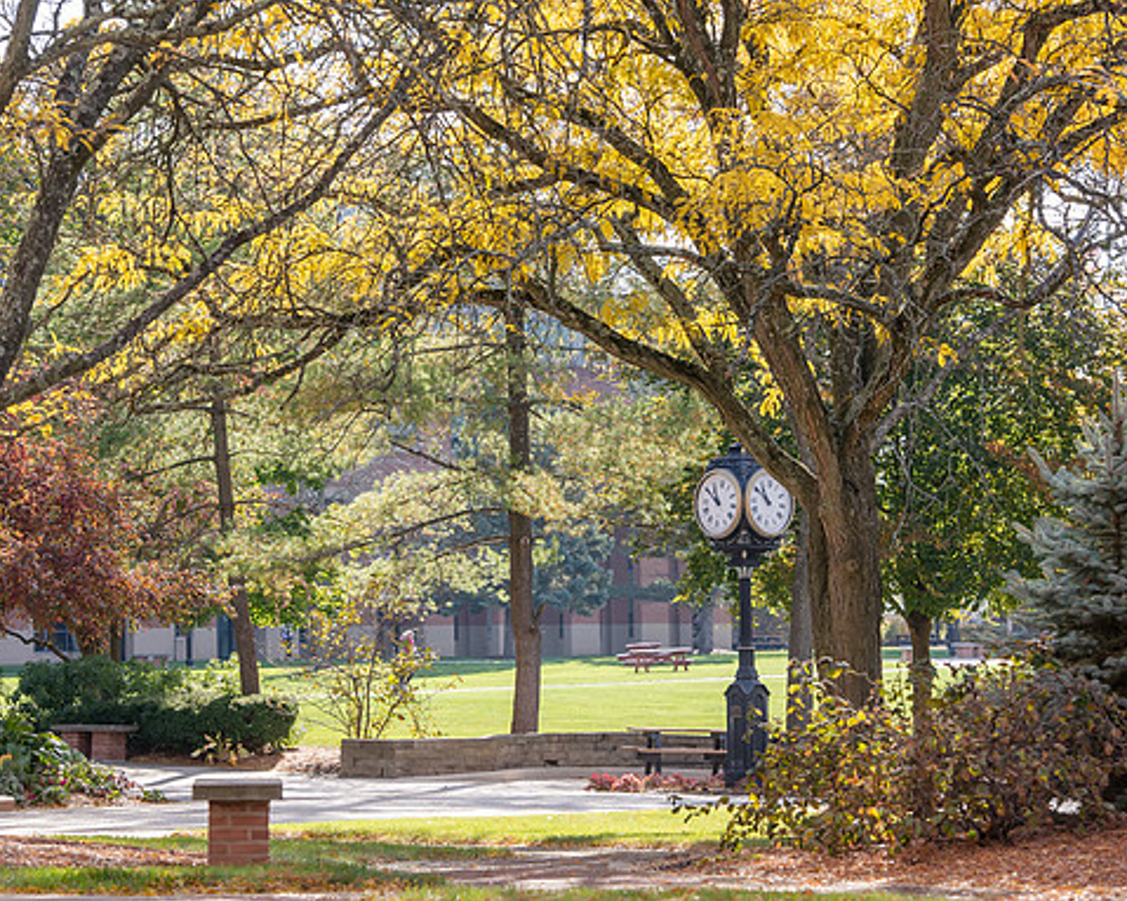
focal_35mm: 125
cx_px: 553
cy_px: 448
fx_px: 4169
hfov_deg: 15.4
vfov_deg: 12.3
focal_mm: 110
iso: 250
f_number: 7.1
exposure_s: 1/200
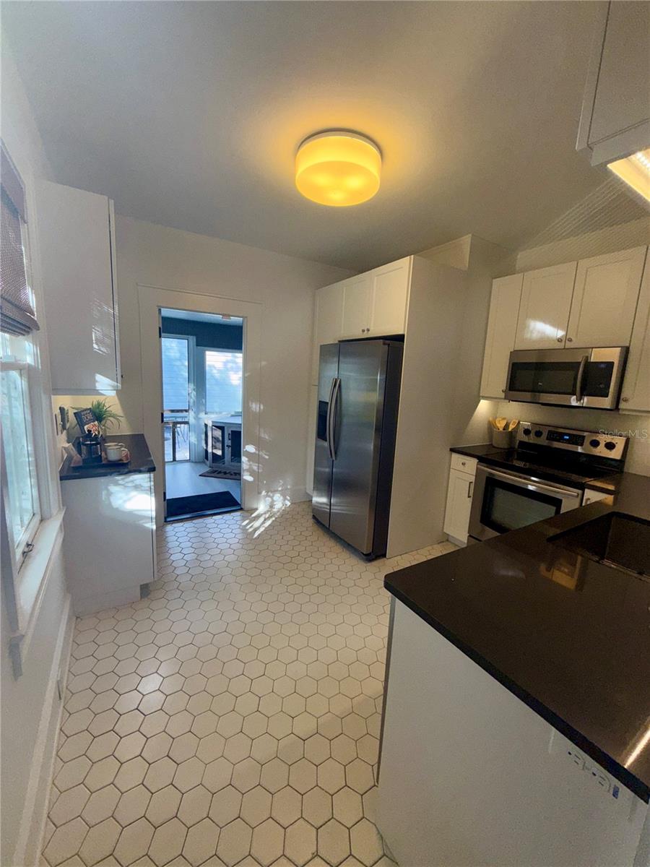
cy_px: 434
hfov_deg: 85.7
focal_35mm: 14
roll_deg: -2.8
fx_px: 351
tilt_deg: -9.4
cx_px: 325
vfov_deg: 102.1
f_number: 2.2
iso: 40
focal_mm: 2.22
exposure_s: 1/122
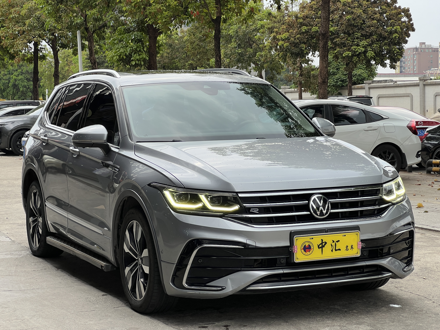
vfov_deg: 19.1
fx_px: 979
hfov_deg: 25.3
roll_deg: +1.2
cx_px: 220
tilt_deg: -2.3
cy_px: 165
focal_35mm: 77
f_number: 2.8
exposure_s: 1/99
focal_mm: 9
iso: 32
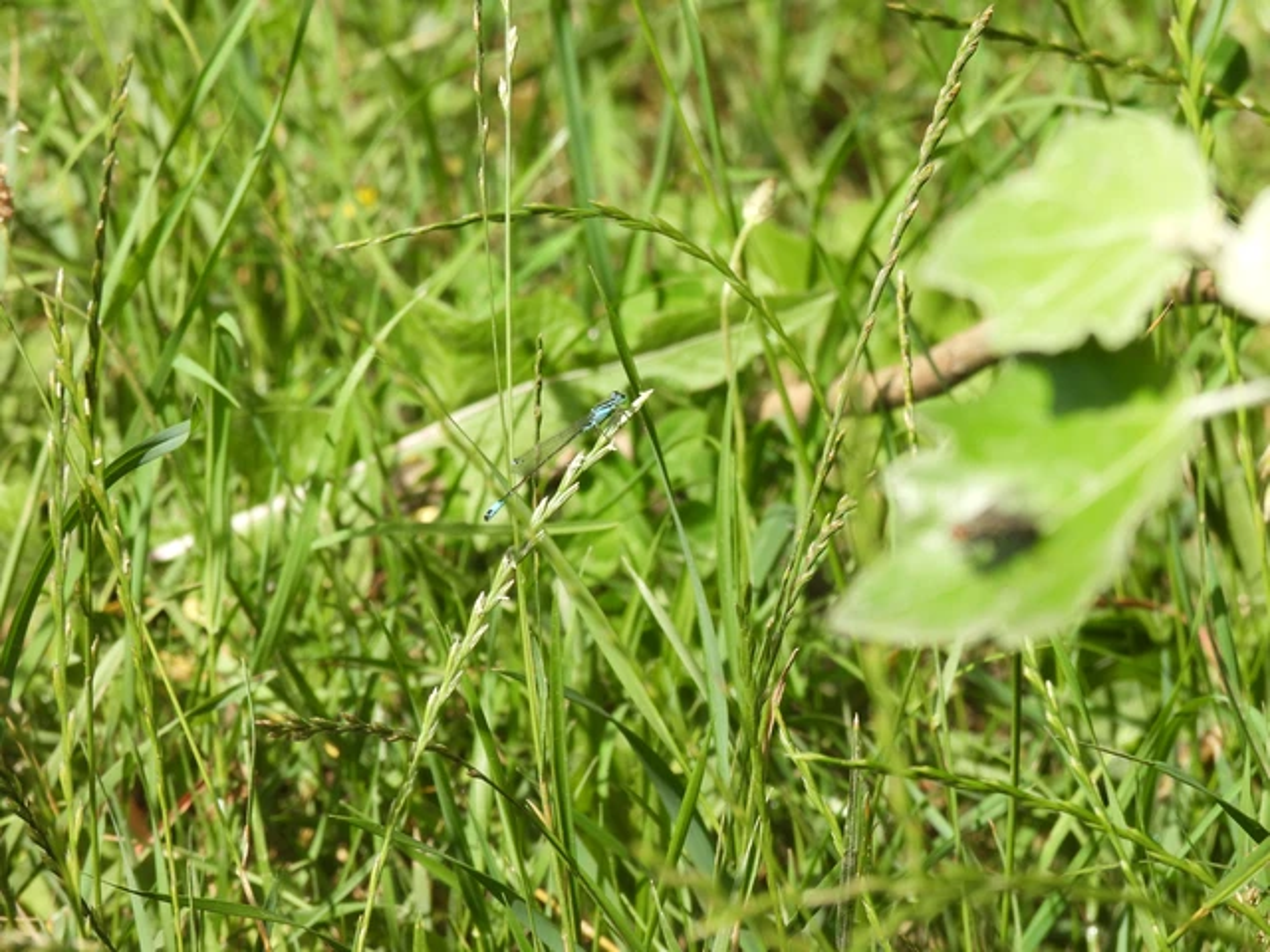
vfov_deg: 4.6
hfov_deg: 6.2
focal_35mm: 320
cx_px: 635
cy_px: 476
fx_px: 11740
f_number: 5.6
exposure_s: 1/320
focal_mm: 57.1
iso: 100
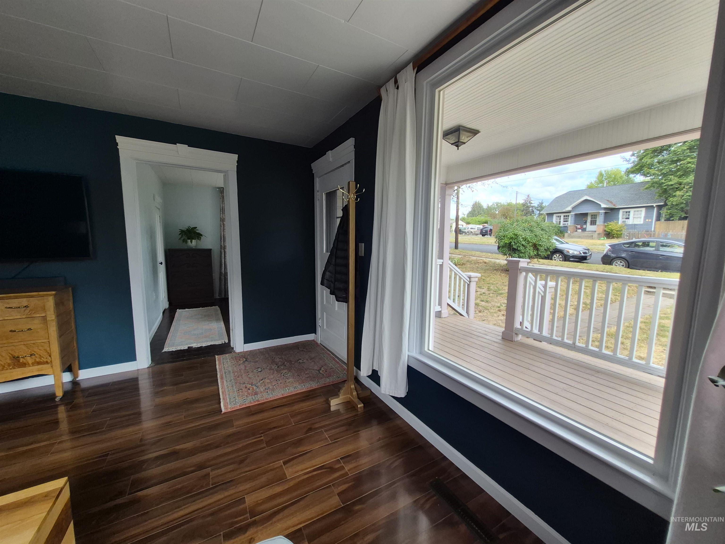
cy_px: 272
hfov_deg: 106.2
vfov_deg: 89.9
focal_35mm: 13
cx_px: 362
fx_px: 272
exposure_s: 1/120
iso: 64
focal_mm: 1.74
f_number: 2.2
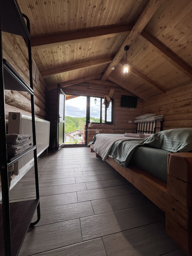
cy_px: 128
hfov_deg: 89.9
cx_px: 96
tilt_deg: -0.4
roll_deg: -1.8
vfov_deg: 106.2
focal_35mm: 13
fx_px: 96
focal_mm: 1.57
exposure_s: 1/99
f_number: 1.8
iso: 50
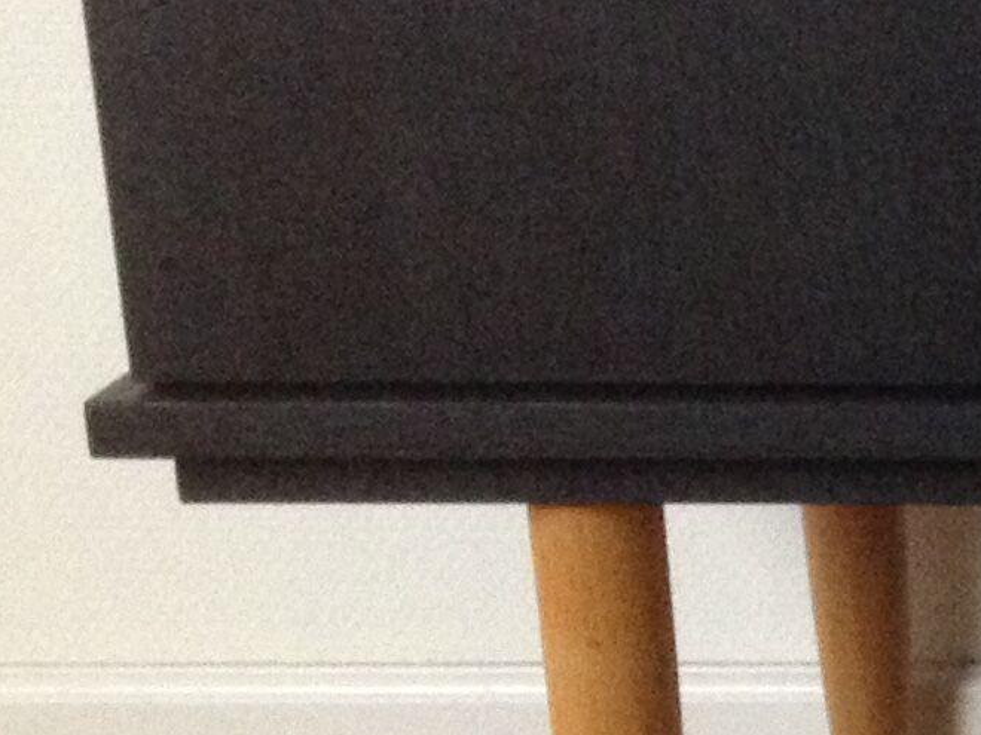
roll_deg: -1.6
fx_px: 4903
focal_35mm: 173
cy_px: 546
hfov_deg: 10.3
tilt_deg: -19.2
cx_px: 2090
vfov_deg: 8.6
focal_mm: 4.28
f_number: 2.4
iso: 320
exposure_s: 1/20
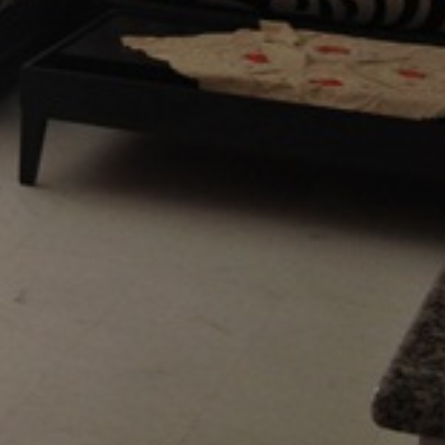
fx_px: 2327
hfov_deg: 10.3
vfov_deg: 10.5
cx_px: -347
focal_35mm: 160
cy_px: -235
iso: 50
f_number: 2.4
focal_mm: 4.28
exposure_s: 1/180
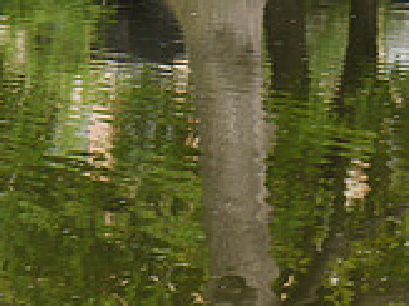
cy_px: 458
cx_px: 263
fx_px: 3955
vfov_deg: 4.4
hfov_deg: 5.9
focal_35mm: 335
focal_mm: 47
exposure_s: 1/500
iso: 400
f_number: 5.4
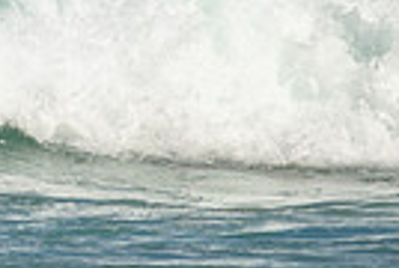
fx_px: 38367
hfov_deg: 0.6
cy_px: -1
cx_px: -387
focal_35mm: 3454
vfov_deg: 0.4
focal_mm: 800
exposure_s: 1/2000
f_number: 11
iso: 900
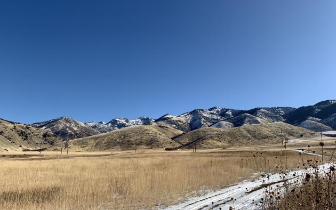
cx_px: 169
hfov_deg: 66.5
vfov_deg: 44.6
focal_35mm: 28
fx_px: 256
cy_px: 104
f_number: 1.8
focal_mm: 4.25
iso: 25
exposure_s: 1/2681
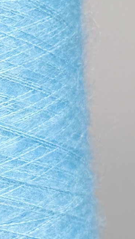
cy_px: 101
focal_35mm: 82
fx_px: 522
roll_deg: +0.2
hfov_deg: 13.0
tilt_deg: -3.7
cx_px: -128
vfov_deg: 25.9
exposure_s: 1/622
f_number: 1.78
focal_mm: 6.76
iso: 80
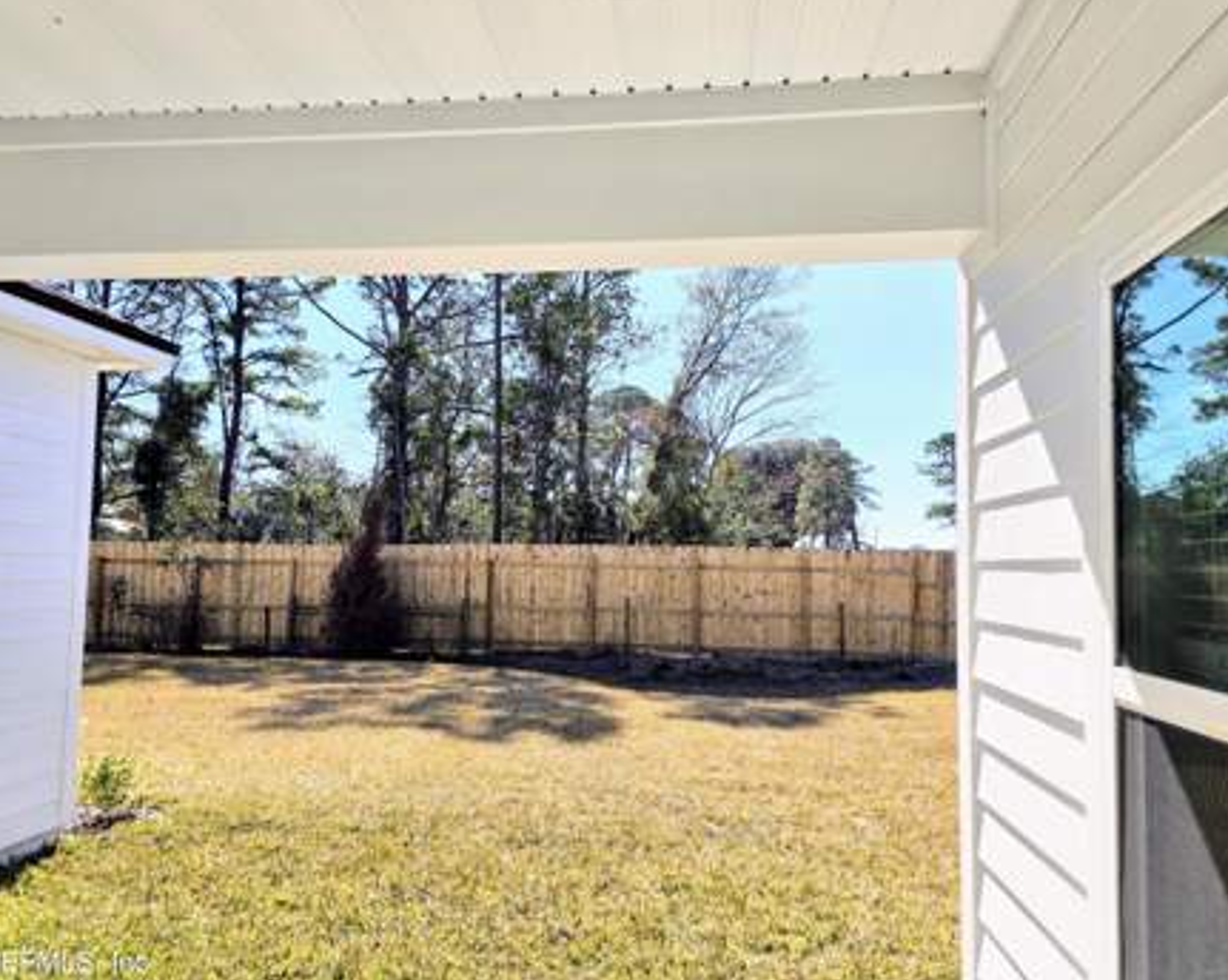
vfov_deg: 56.7
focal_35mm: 25
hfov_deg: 68.0
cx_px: 567
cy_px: 494
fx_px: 908
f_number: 1.7
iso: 12
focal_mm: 6.3
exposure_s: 1/724
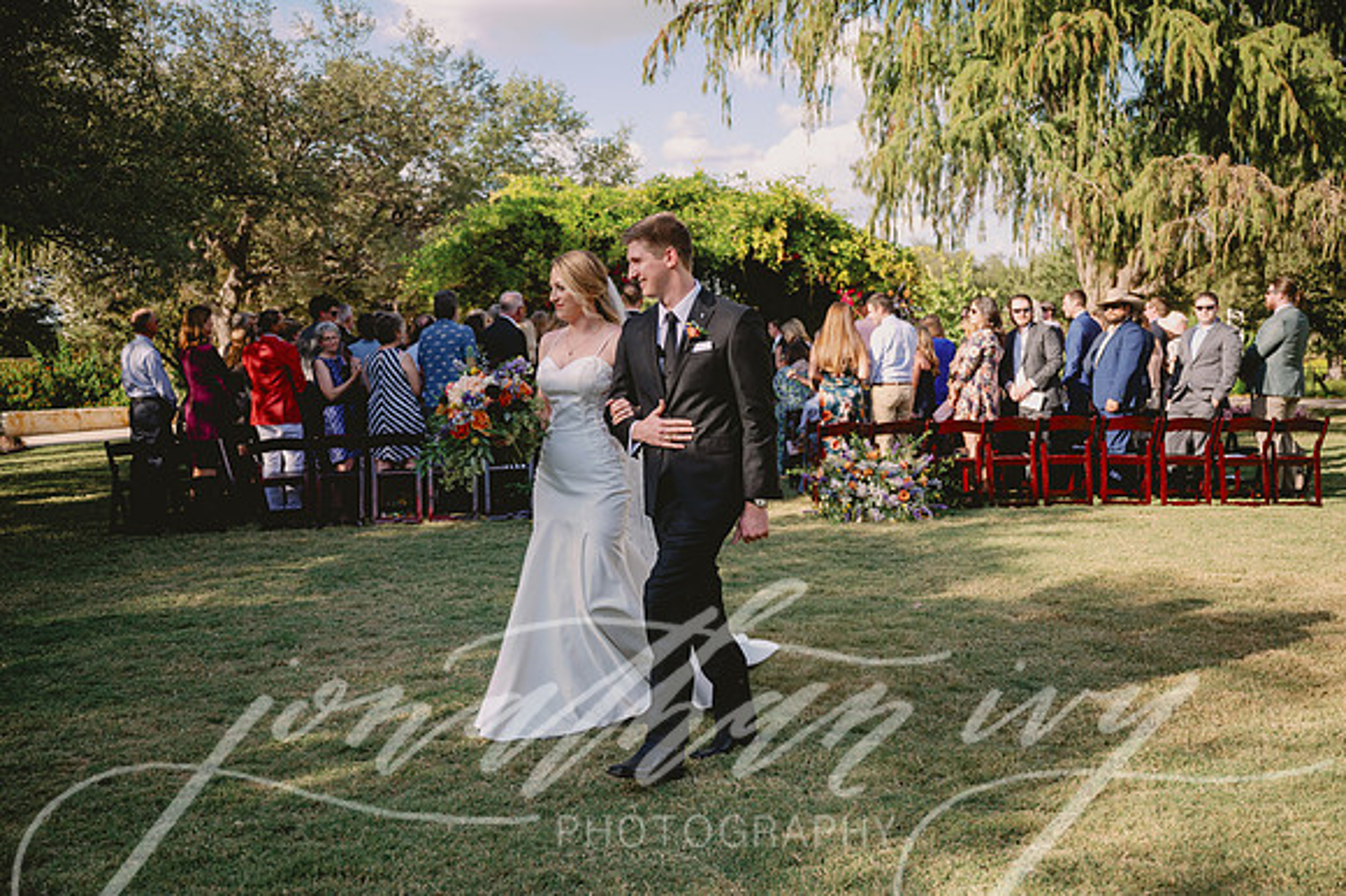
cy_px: 448
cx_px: 673
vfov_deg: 39.9
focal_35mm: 33
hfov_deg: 57.3
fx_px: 1233
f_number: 2.8
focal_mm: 33
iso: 100
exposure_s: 1/4000
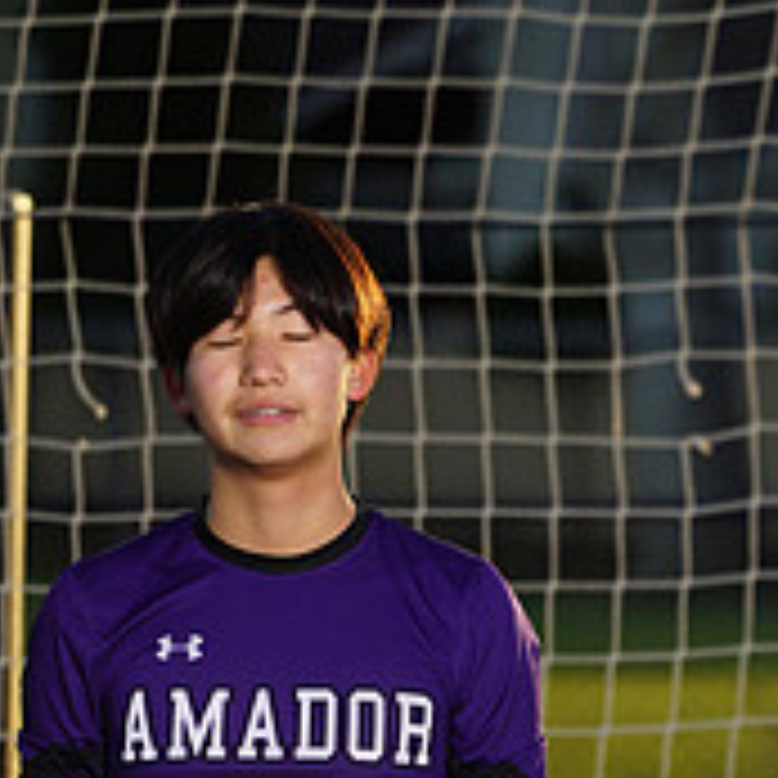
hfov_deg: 2.4
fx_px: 18537
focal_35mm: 729
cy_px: 1241
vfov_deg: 2.4
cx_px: 236
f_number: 7.1
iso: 100
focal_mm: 256
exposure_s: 1/200
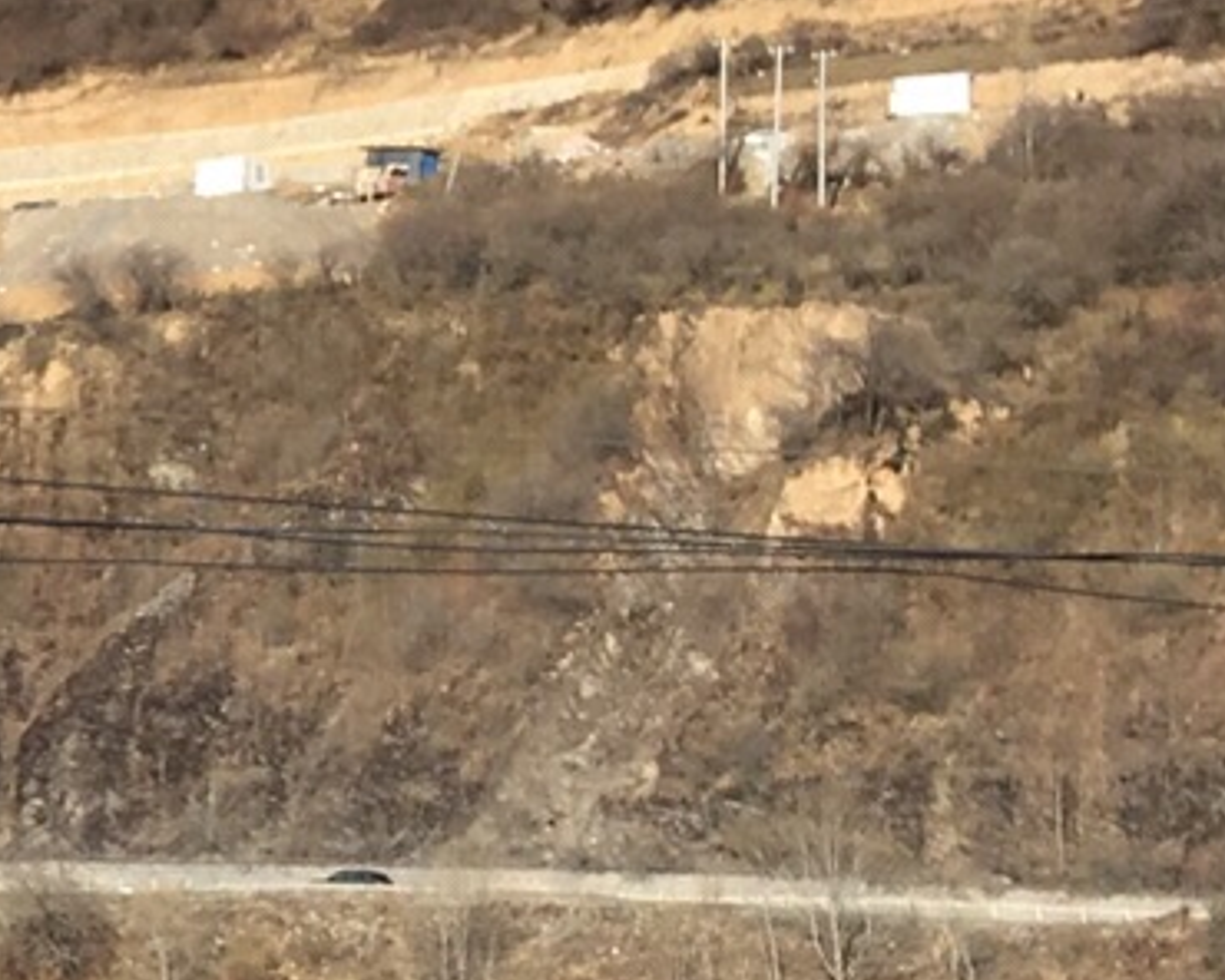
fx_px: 5547
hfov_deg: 11.3
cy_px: 626
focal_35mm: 153
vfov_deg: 10.1
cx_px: -1308
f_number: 2.2
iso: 25
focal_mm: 4.15
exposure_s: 1/1166
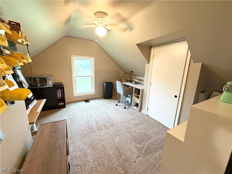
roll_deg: -2.0
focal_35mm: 14
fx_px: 94
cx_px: 116
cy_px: 87
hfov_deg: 102.1
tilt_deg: -12.7
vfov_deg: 85.7
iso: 800
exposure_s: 1/60
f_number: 2.2
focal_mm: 2.22
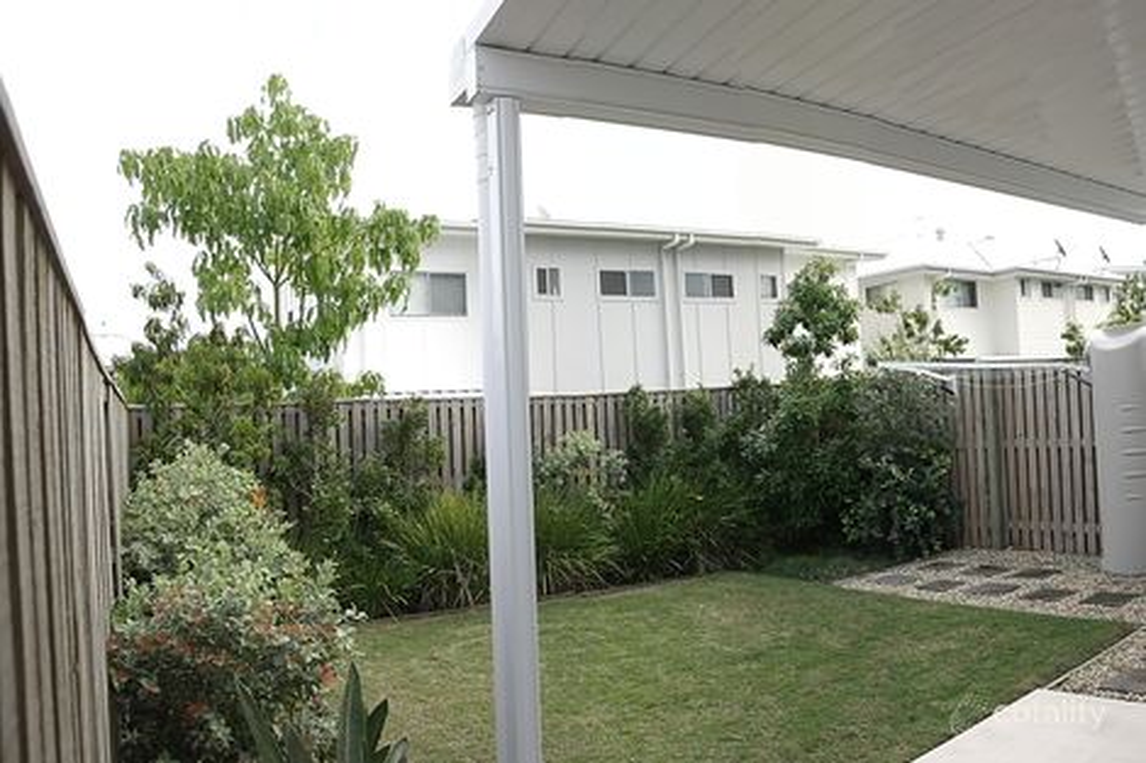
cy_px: 382
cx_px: 573
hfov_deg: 67.4
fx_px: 859
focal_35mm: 27
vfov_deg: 47.9
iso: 100
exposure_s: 1/250
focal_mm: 18
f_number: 3.5
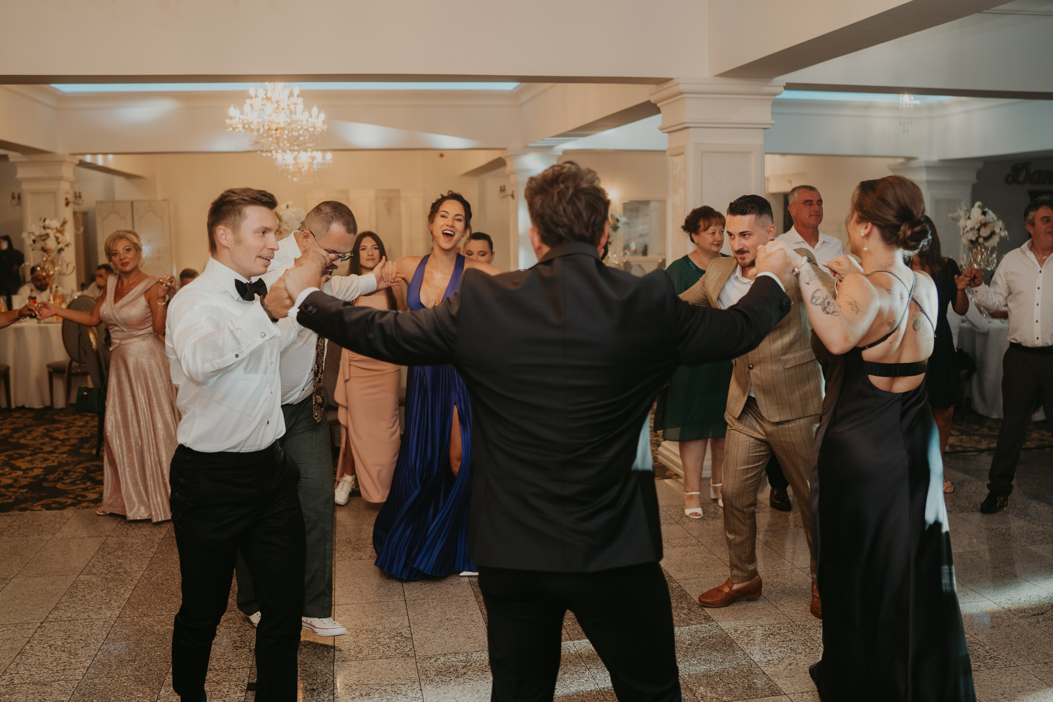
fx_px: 1024
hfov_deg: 54.4
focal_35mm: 35
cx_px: 526
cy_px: 351
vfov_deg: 37.9
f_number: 2.2
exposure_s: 1/250
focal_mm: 35
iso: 1000
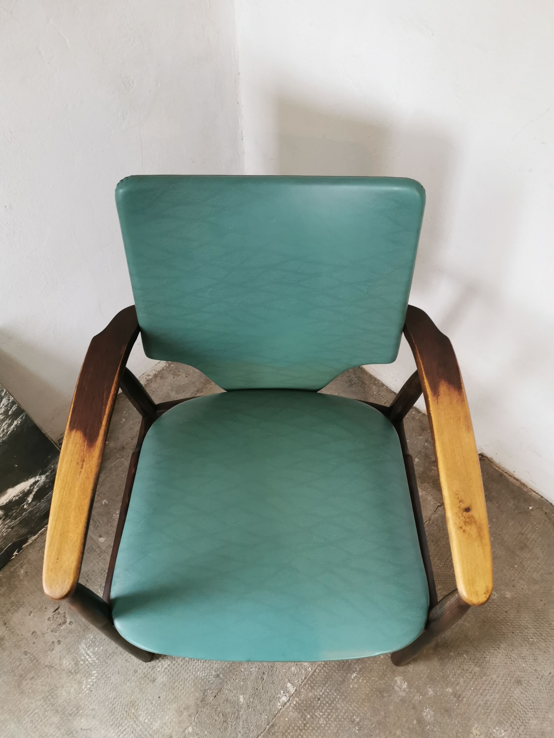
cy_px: 369
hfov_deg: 51.4
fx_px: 576
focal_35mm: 27
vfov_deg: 65.3
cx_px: 277
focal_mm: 5.56
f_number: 1.6
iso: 250
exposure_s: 1/40
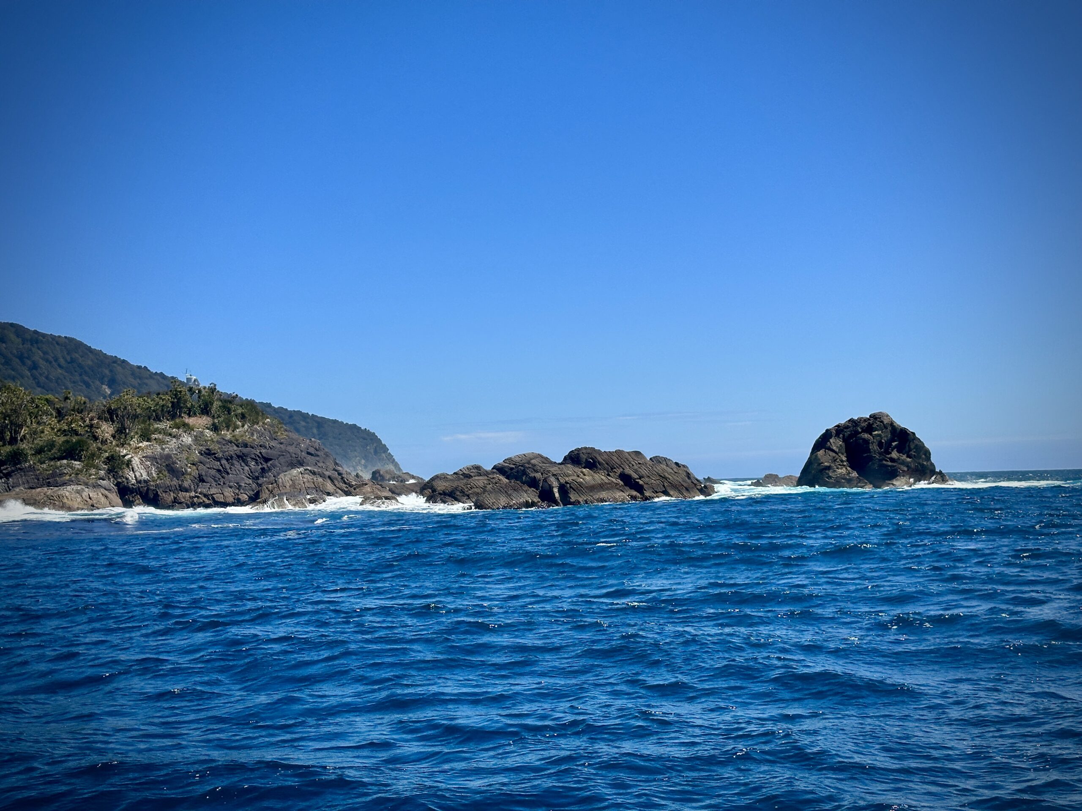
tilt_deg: +5.0
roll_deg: +0.8
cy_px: 406
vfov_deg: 30.3
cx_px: 541
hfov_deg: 39.7
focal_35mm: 48
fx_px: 1500
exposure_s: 1/5263
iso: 64
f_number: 1.78
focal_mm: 6.86
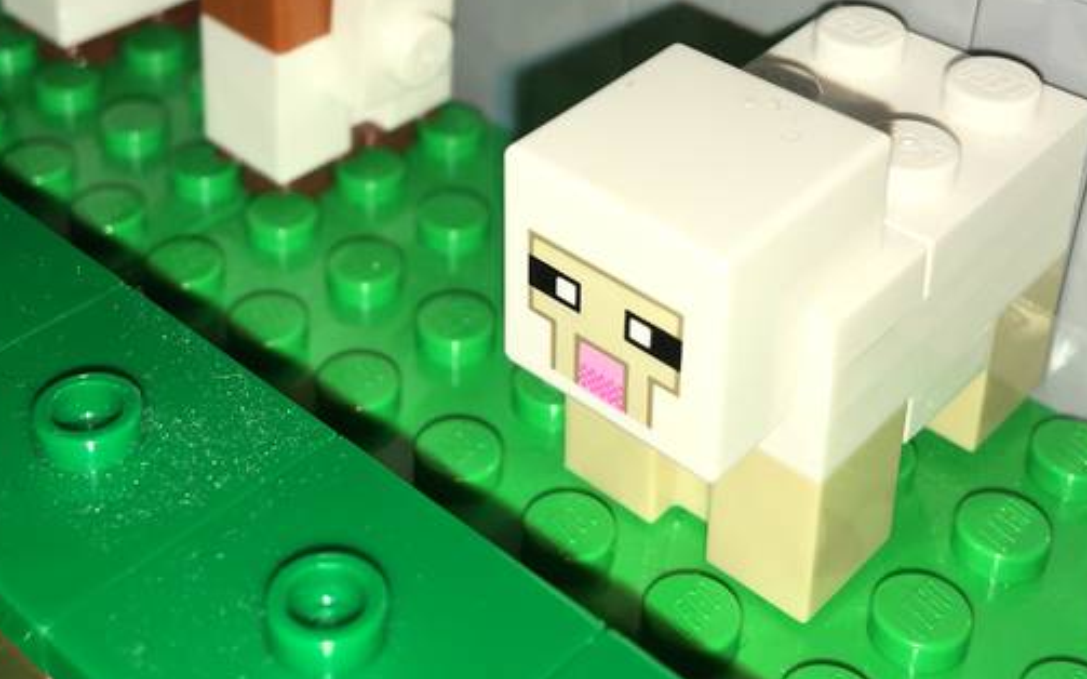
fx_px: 1629
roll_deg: +0.1
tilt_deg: -29.2
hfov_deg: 36.9
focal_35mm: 55
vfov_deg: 22.8
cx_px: 491
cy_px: 44
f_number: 2.2
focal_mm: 4.15
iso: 25
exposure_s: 1/407
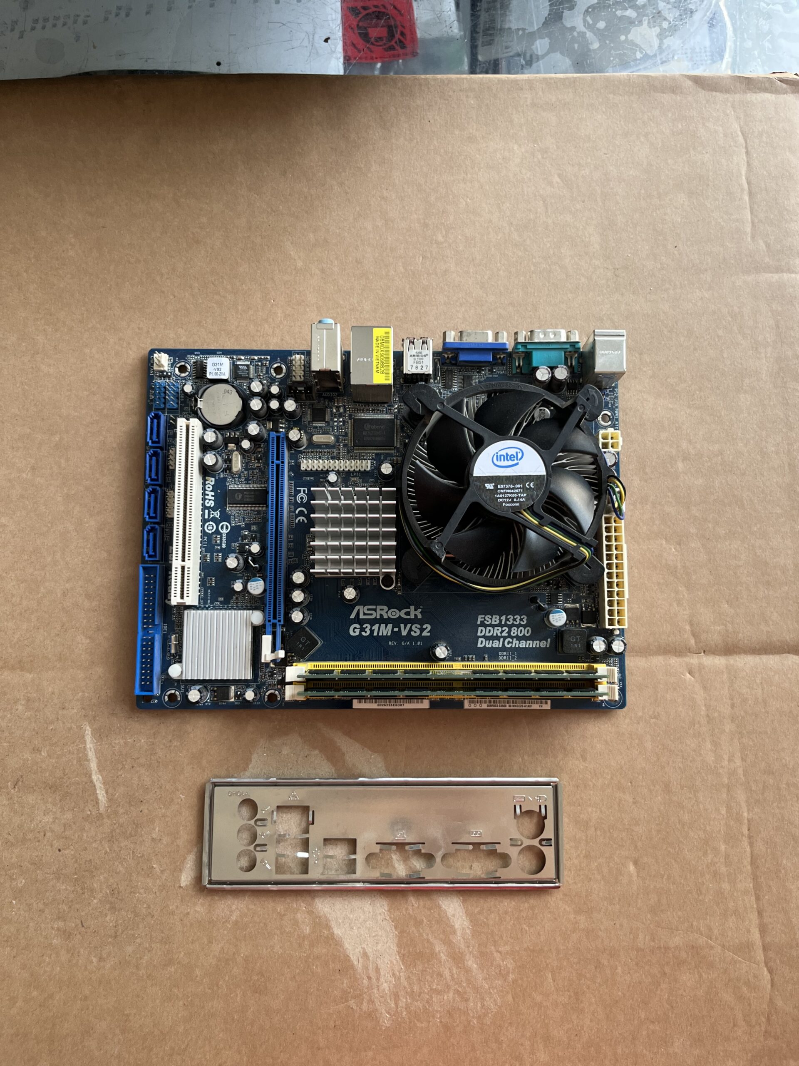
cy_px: 533
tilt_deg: -83.5
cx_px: 400
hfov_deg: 53.1
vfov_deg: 67.3
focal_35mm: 26
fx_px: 800
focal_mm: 5.1
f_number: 1.6
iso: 125
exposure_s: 1/121
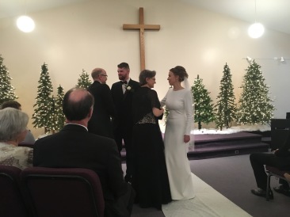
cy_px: 108
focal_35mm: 29
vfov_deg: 48.2
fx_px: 243
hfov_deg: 61.7
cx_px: 145
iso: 200
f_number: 2.2
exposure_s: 1/20
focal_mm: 4.15
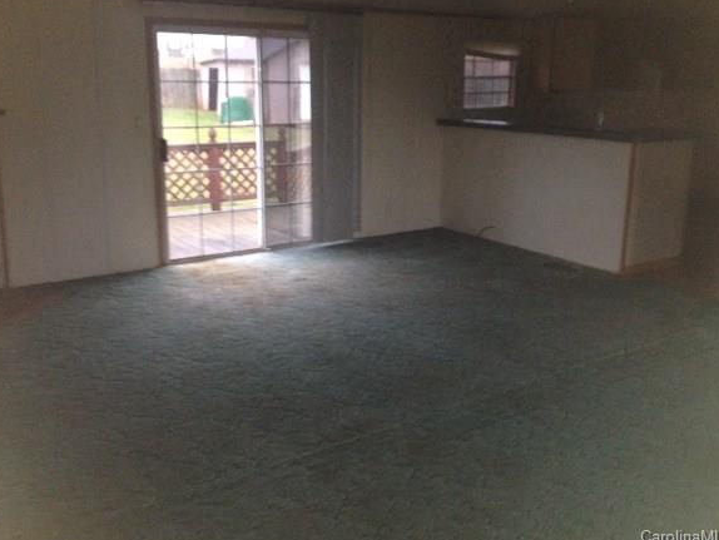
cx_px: 383
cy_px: 248
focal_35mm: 39
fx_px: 810
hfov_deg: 47.8
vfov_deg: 36.8
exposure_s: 1/16
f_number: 2.4
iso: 200
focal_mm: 4.28
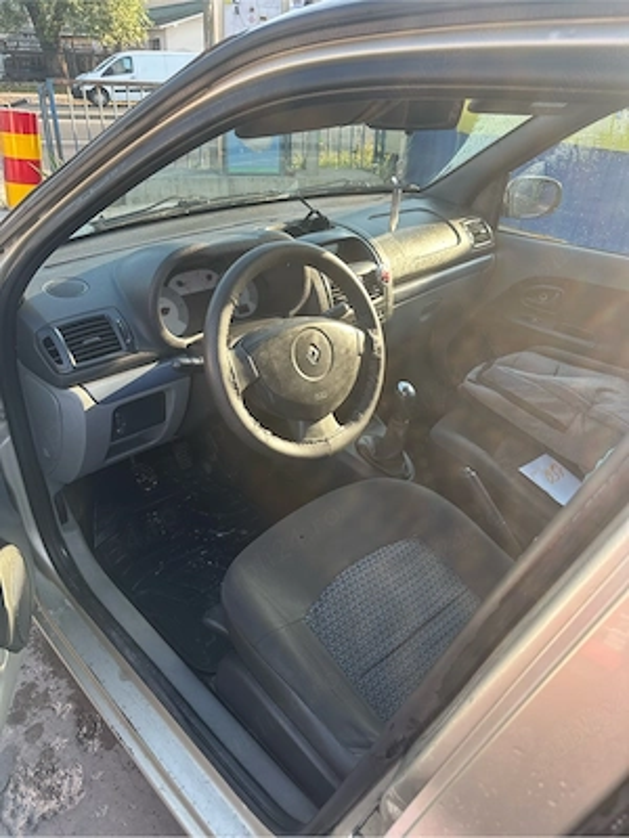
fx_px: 581
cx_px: 314
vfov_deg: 71.6
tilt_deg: -29.6
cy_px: 419
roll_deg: -4.3
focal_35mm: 24
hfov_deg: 56.8
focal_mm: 6.86
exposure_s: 1/318
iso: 80
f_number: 1.78
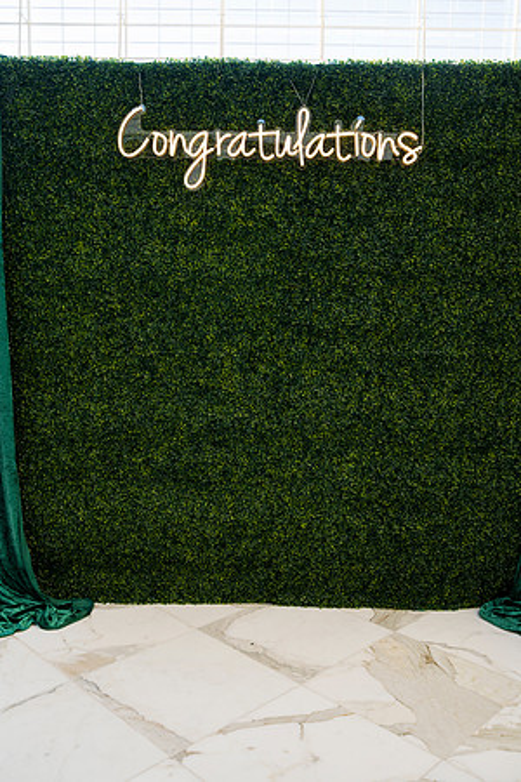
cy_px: 391
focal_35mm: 33
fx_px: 716
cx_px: 260
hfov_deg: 40.0
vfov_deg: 57.2
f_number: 5
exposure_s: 1/160
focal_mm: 33
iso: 400
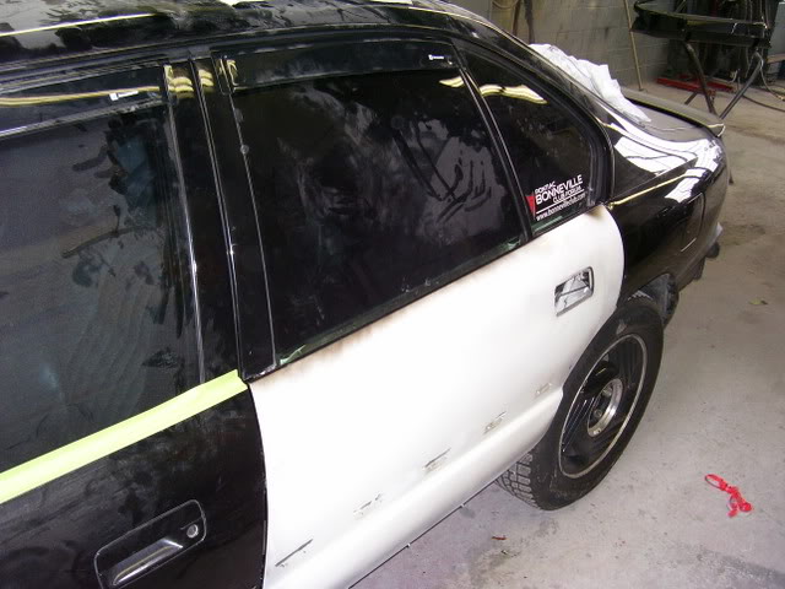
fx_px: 771
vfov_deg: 41.8
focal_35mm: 34
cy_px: 294
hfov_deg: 54.0
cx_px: 392
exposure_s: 1/60
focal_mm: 5.6
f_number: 2.7
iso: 125
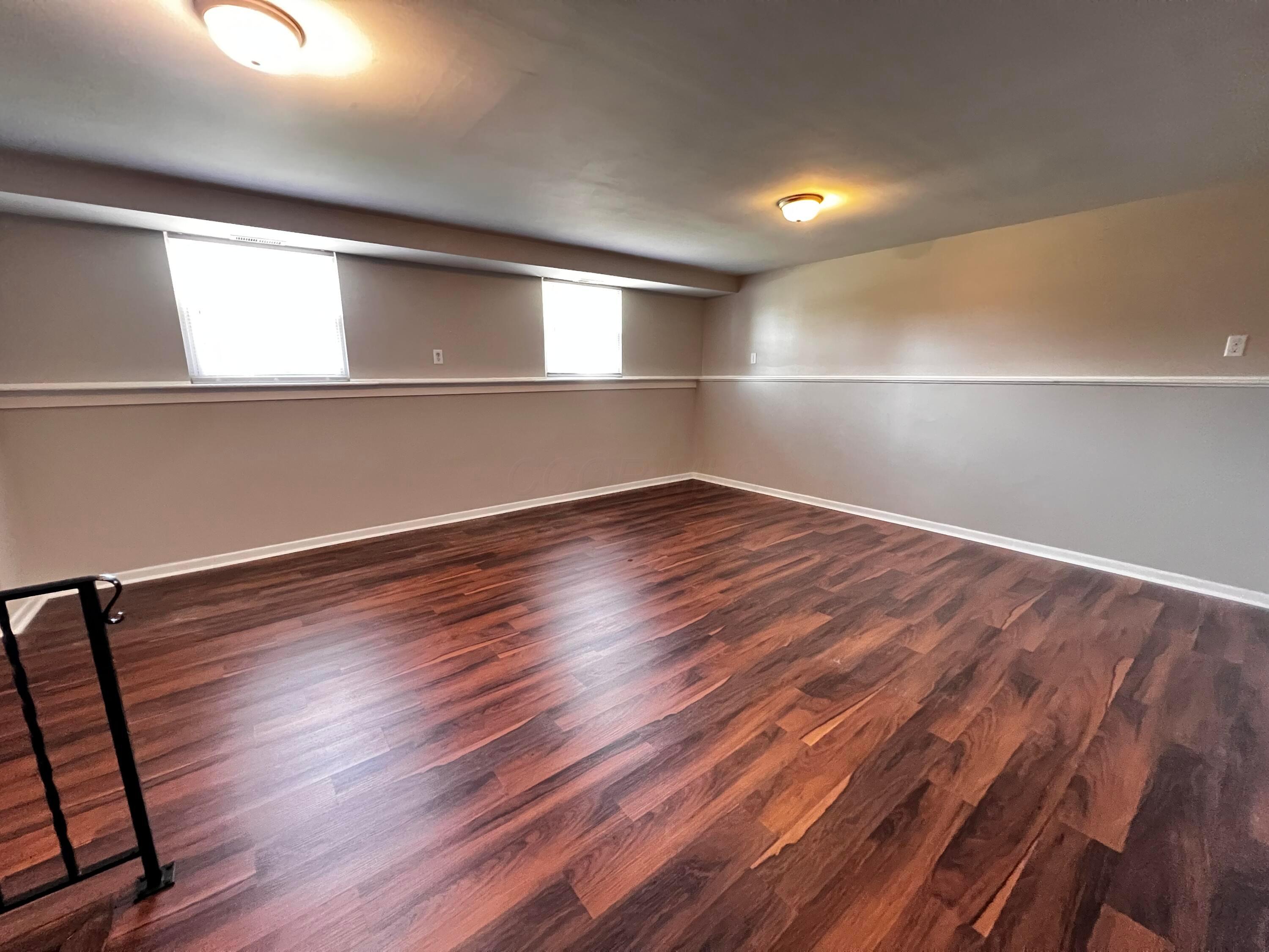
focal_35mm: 13
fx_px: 477
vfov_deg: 89.9
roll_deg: -0.1
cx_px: 634
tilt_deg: -11.8
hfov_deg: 106.2
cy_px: 476
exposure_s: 1/40
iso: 1000
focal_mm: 1.57
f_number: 1.8
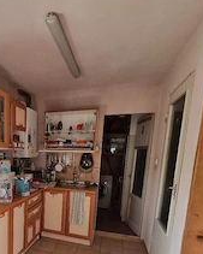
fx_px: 180
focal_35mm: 24
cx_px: 31
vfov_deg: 66.3
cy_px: 188
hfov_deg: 53.5
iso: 250
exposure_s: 1/50
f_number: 2.2
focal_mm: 2.2
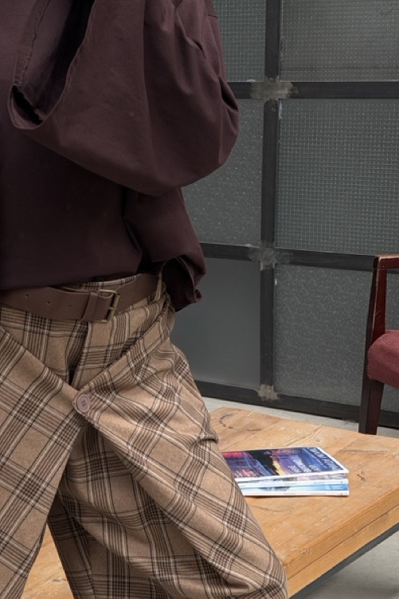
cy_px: 424
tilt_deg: -27.2
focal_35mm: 85
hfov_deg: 16.0
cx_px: 84
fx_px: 1414
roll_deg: +2.1
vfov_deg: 23.7
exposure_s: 1/77
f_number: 1.78
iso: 100
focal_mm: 6.76
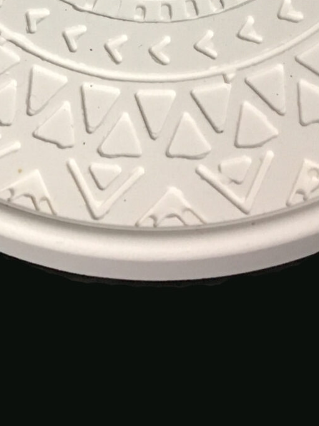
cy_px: -184
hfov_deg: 13.6
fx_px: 1339
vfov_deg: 16.6
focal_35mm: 109
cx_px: 117
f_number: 2.2
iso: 160
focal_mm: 4.15
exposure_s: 1/33
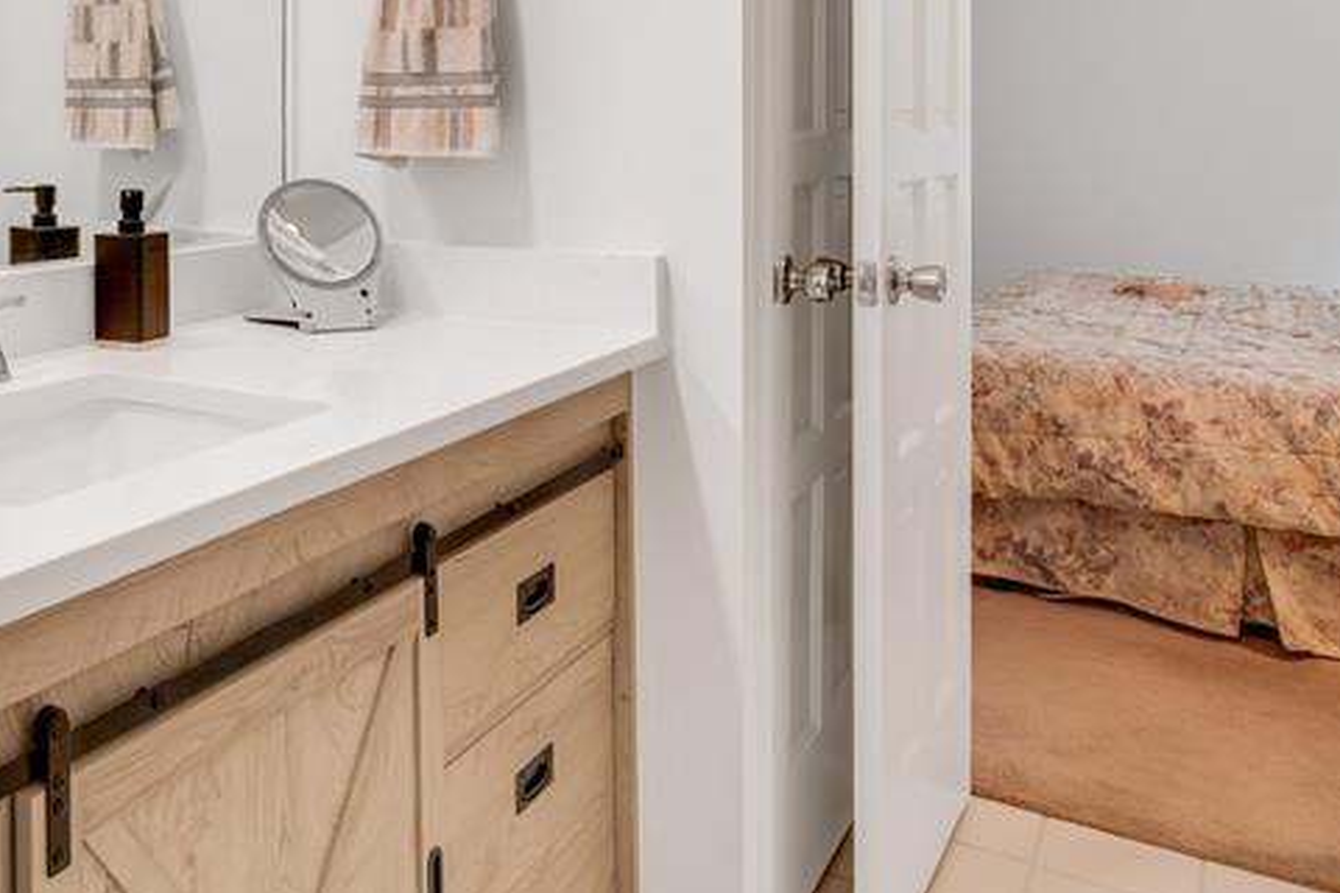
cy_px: 75
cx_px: 265
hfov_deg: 54.6
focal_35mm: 32
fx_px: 1191
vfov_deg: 38.1
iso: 250
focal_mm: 10
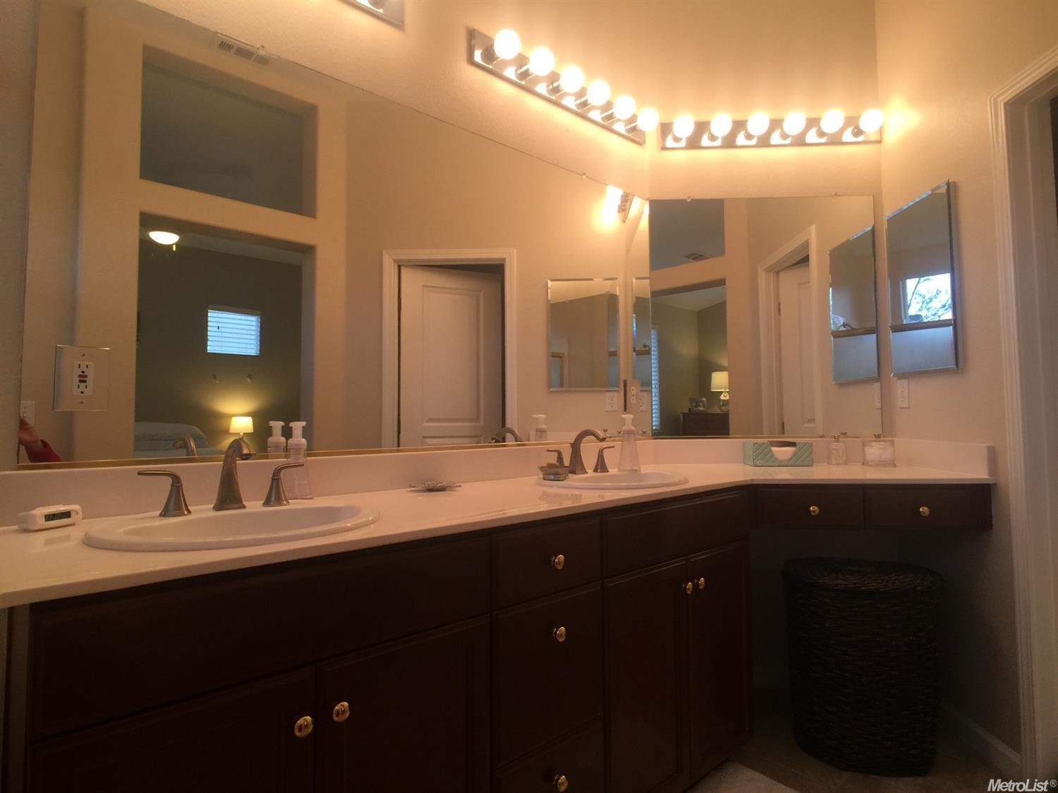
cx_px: 529
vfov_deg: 48.2
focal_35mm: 29
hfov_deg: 61.7
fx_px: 886
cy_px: 396
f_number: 2.2
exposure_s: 1/30
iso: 32
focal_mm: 4.15
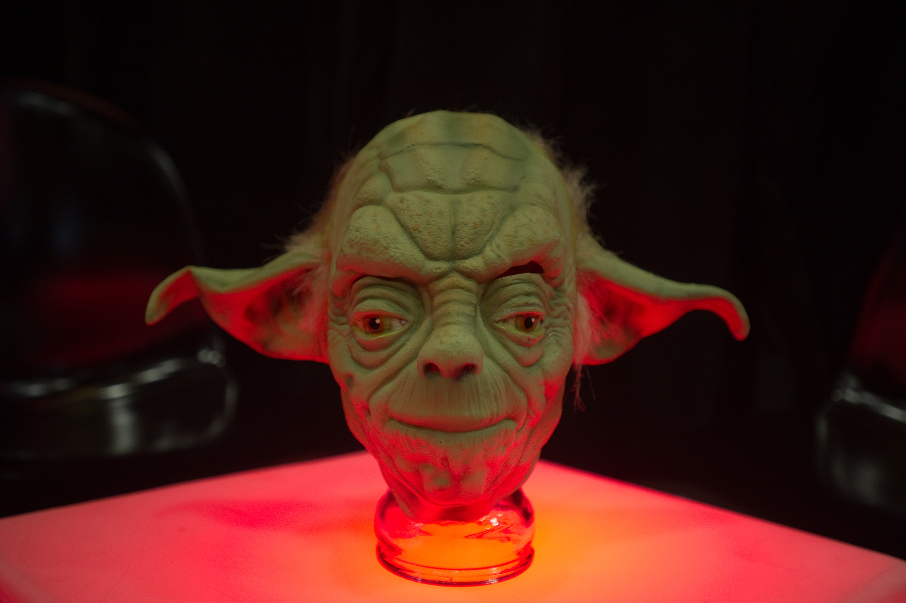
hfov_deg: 54.5
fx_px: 880
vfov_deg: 37.8
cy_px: 302
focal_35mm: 35
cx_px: 453
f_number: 2.8
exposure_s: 1/100
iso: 4000
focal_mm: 35
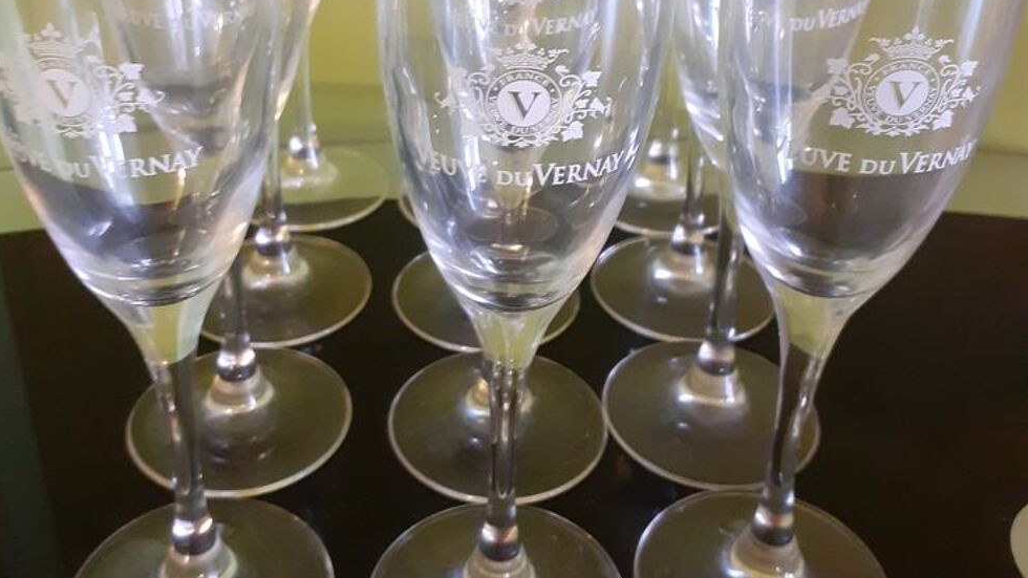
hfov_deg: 50.5
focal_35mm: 40
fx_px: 1090
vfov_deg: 29.1
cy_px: 118
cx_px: 505
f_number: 1.9
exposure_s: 1/25
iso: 250
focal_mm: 3.6
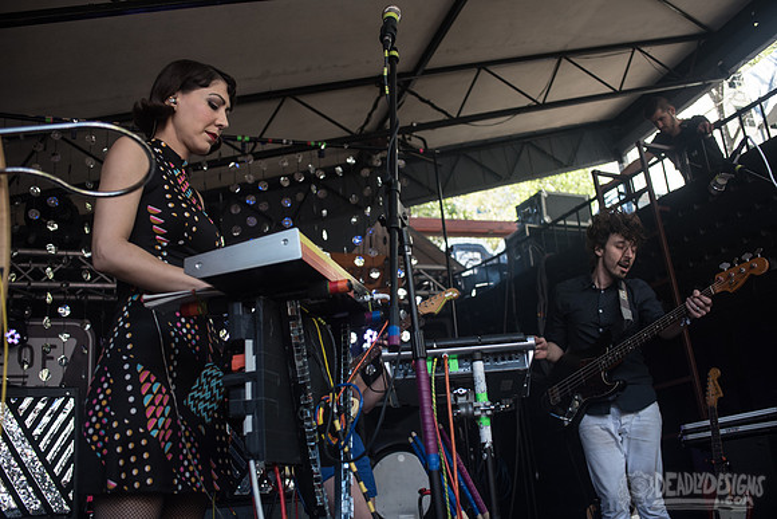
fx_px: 756
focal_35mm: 35
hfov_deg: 54.4
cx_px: 388
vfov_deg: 37.9
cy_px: 260
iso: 250
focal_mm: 35
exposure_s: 1/250
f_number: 3.5
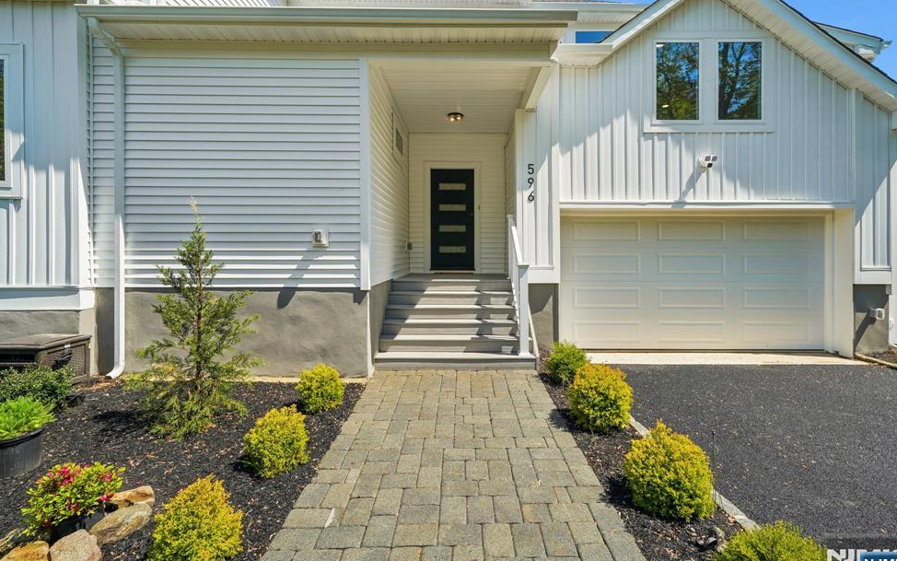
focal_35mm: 15
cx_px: 444
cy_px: 263
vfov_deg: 74.7
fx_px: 367
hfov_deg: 101.5
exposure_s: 1/125
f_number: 10
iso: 100
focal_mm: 14
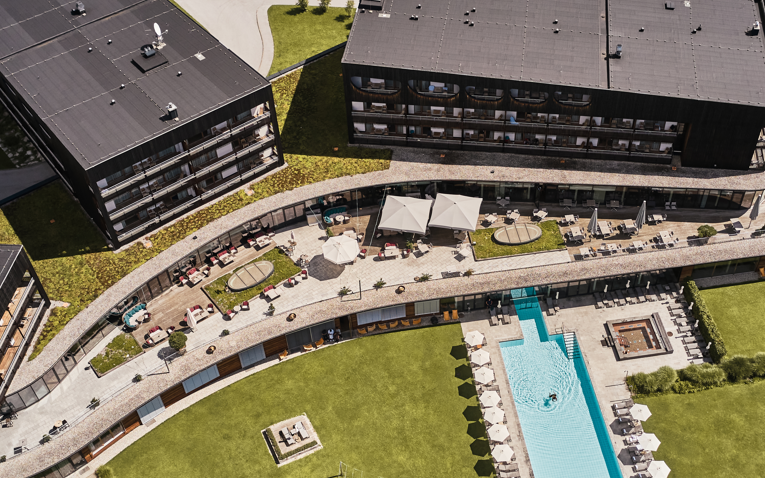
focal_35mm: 44
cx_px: 433
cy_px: 318
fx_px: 917
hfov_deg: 45.2
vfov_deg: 29.0
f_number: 3.2
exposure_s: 1/160
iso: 100
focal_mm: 10.26
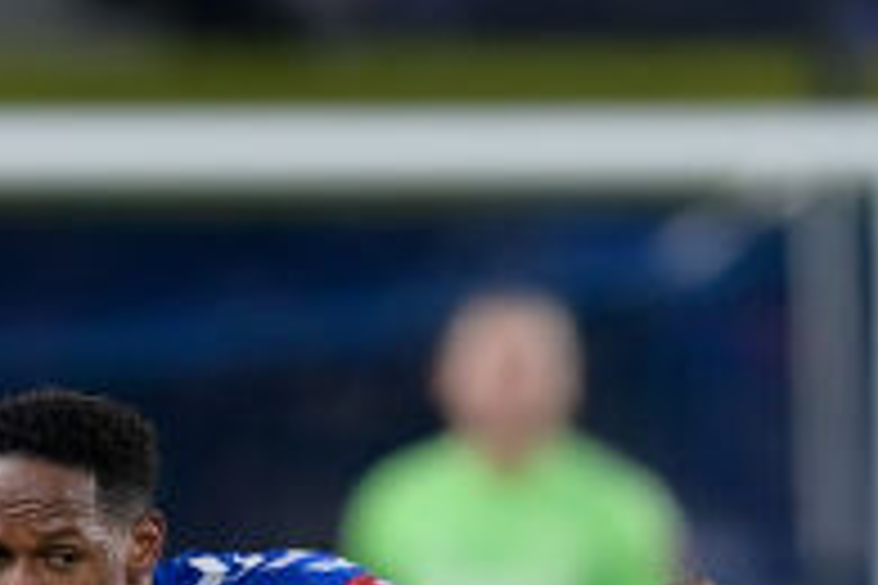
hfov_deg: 1.0
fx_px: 51115
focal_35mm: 2096
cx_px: 576
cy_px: 1195
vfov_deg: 0.7
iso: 1600
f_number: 2.8
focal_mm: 400
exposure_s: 1/1000
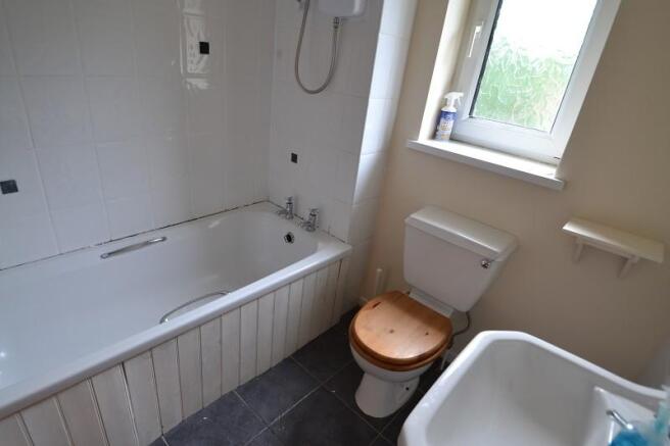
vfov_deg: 67.4
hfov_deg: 90.0
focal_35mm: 18
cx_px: 335
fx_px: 335
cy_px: 223
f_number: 5
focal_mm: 12
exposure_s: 1/100
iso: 400
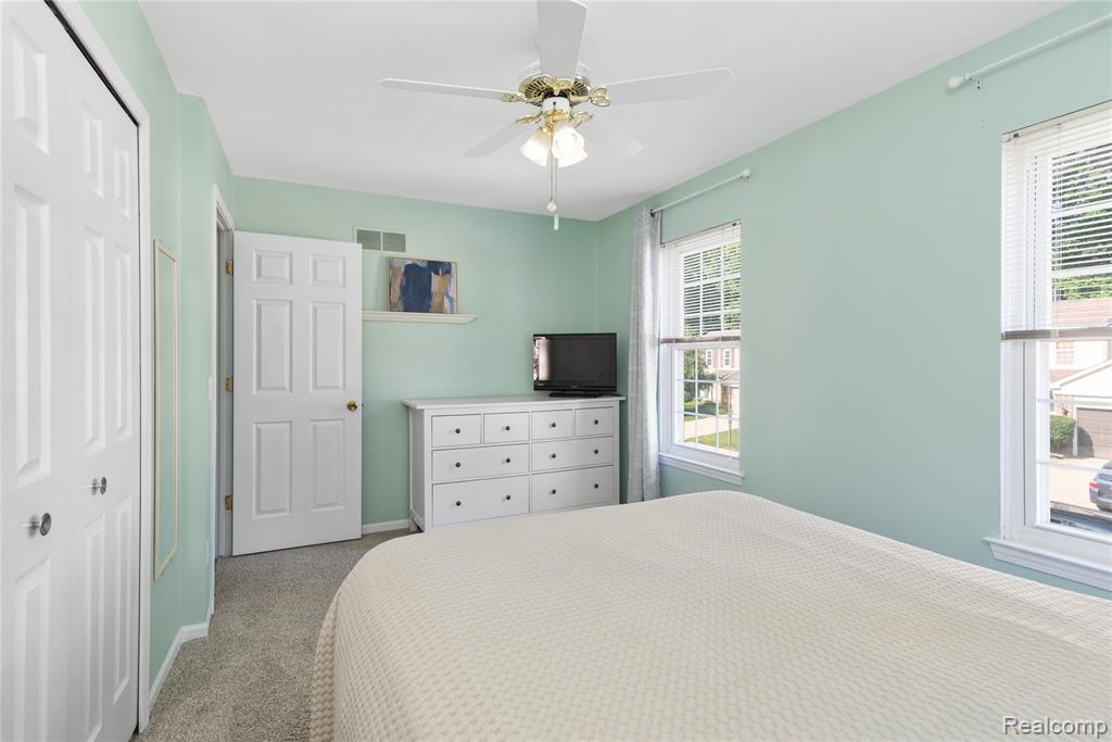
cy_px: 371
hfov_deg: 93.3
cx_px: 556
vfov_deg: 70.5
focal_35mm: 17
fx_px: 525
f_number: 8
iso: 400
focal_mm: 17
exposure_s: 1/40
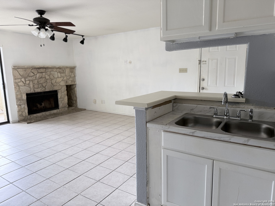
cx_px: 138
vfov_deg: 56.8
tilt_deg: -8.9
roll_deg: +1.4
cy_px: 103
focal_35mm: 24
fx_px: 191
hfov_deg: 71.6
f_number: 1.78
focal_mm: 6.76
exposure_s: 1/60
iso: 250
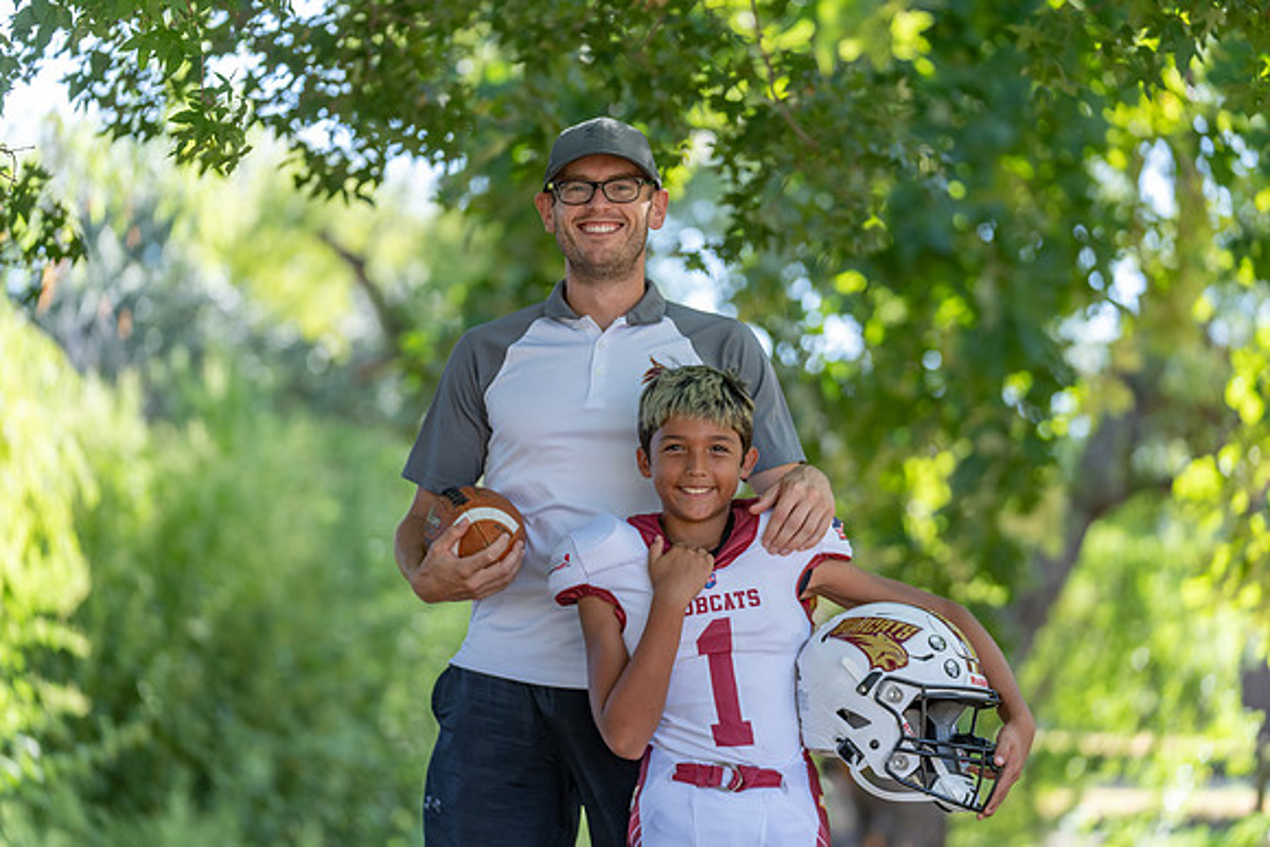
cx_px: 635
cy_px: 424
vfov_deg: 11.5
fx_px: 4199
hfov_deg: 17.2
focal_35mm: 119
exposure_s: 1/320
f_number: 2.8
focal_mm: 119
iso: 200
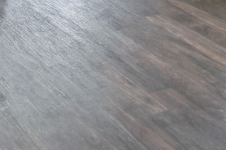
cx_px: 10
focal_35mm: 105
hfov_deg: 19.0
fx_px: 659
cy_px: -242
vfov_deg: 10.6
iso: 64
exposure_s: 1/30
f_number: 3.5
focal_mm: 12
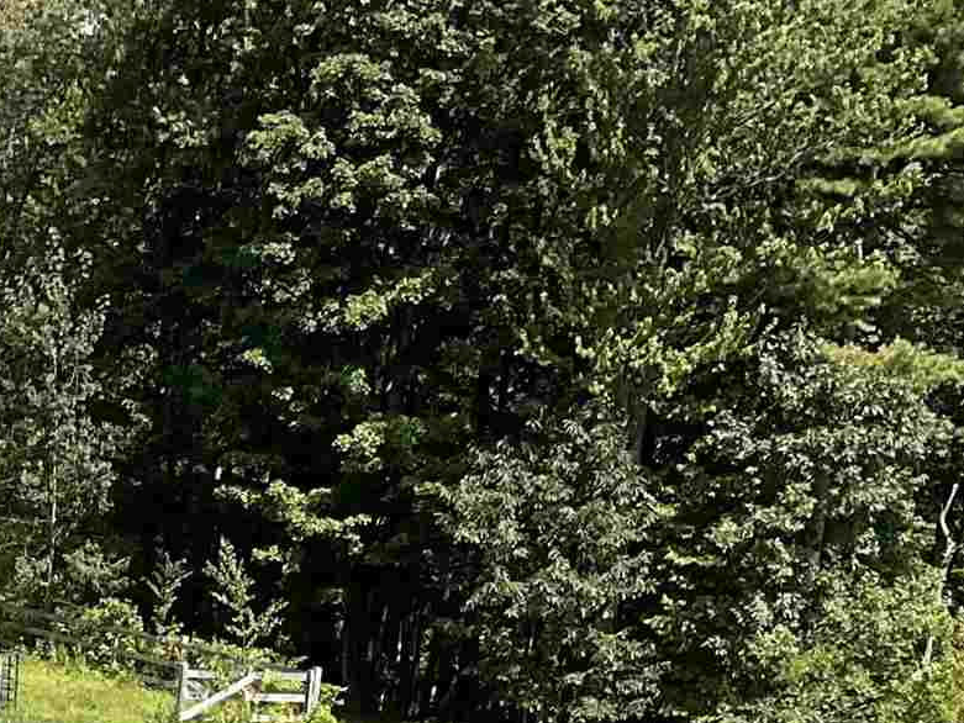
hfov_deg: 16.4
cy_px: 1214
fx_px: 3175
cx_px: -252
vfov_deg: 12.1
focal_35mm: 114
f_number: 1.8
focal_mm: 3
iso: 16
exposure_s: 1/1055
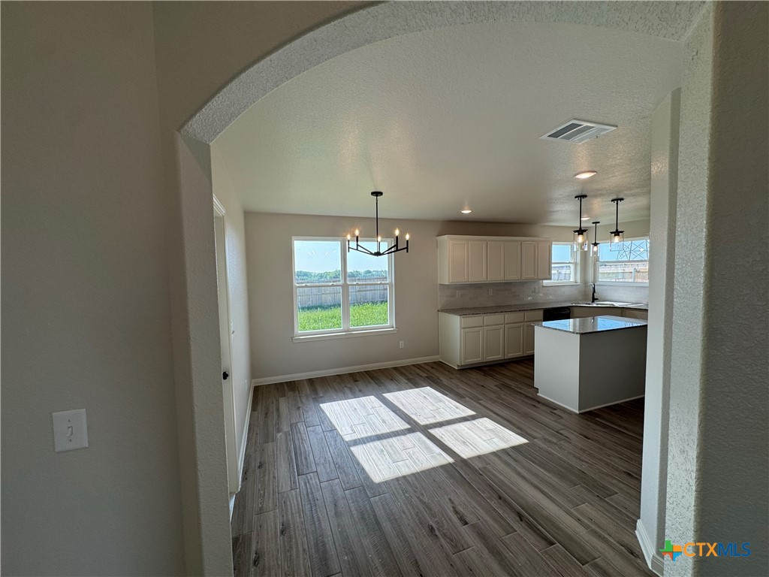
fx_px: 311
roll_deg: +0.6
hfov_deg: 102.1
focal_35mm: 14
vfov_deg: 85.7
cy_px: 288
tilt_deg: -2.6
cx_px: 384
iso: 40
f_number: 2.2
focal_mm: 2.22
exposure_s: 1/260
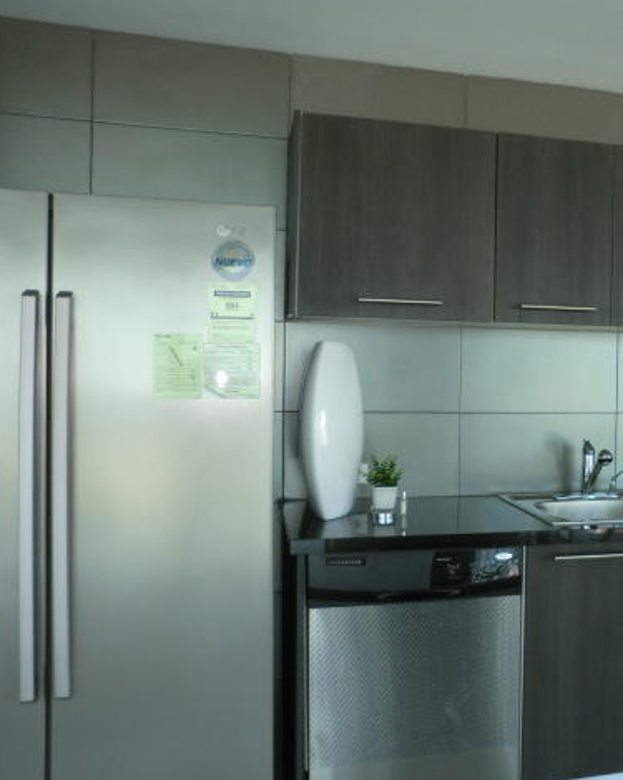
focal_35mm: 36
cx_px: 512
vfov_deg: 50.3
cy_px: 396
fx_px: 830
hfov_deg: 39.3
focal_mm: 4.9
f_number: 3.2
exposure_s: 1/60
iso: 100
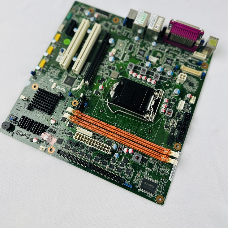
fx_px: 216
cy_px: 94
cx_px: 113
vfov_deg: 55.3
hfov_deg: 55.6
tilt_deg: -72.2
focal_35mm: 29
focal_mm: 6.86
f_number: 1.78
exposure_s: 1/138
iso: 64
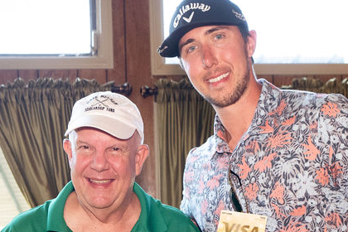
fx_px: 754
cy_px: 247
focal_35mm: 78
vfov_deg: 17.0
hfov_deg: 26.0
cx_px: 202
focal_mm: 32
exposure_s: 1/250
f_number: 5.6
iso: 3200
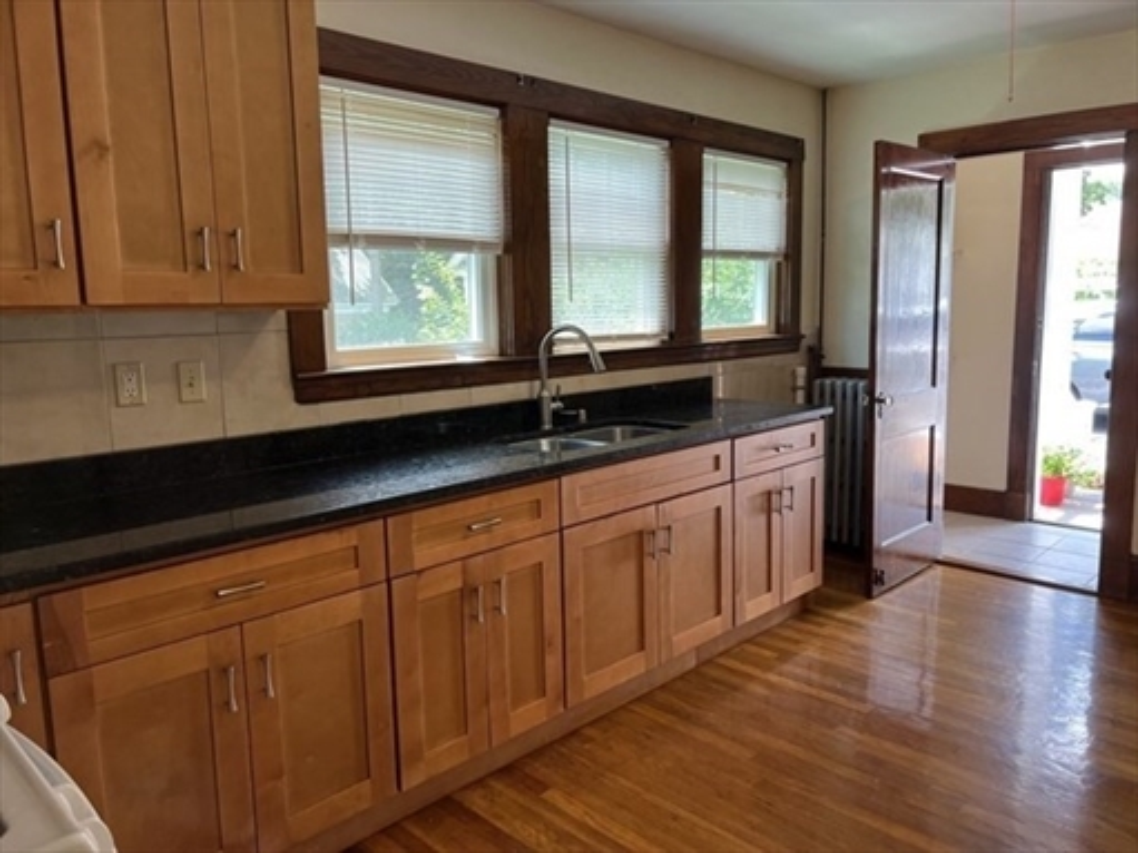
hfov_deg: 67.3
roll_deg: +1.0
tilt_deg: -7.8
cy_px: 426
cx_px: 569
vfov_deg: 53.0
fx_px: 855
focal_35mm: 26
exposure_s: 1/120
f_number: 1.5
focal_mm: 5.7
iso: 80
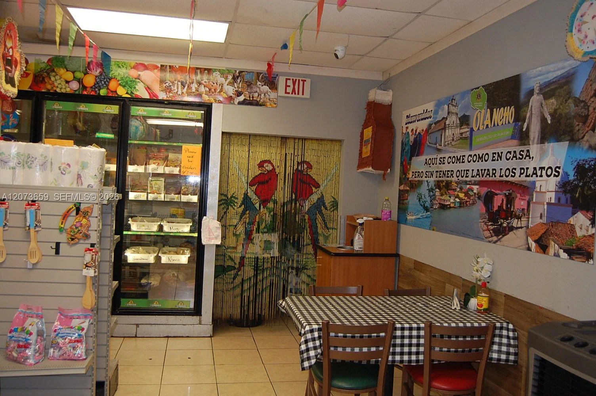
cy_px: 198
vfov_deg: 43.5
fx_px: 496
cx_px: 298
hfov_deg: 62.0
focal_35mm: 30
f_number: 3.8
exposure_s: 1/60
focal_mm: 20
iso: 400
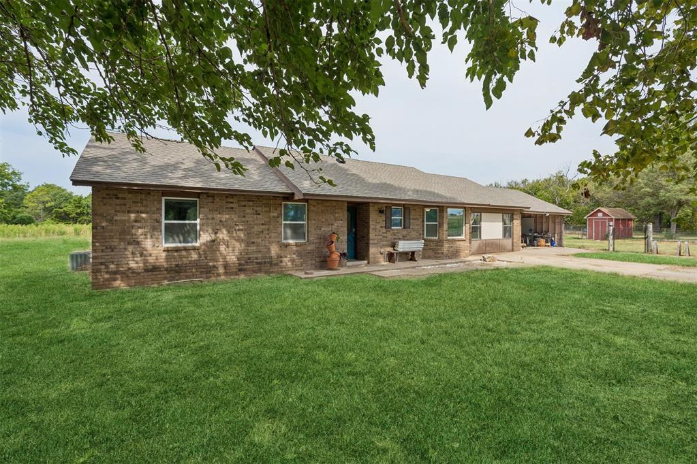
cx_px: 348
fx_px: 310
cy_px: 232
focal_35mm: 16
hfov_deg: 96.7
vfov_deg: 73.7
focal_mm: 16
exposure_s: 1/400
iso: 200
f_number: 8
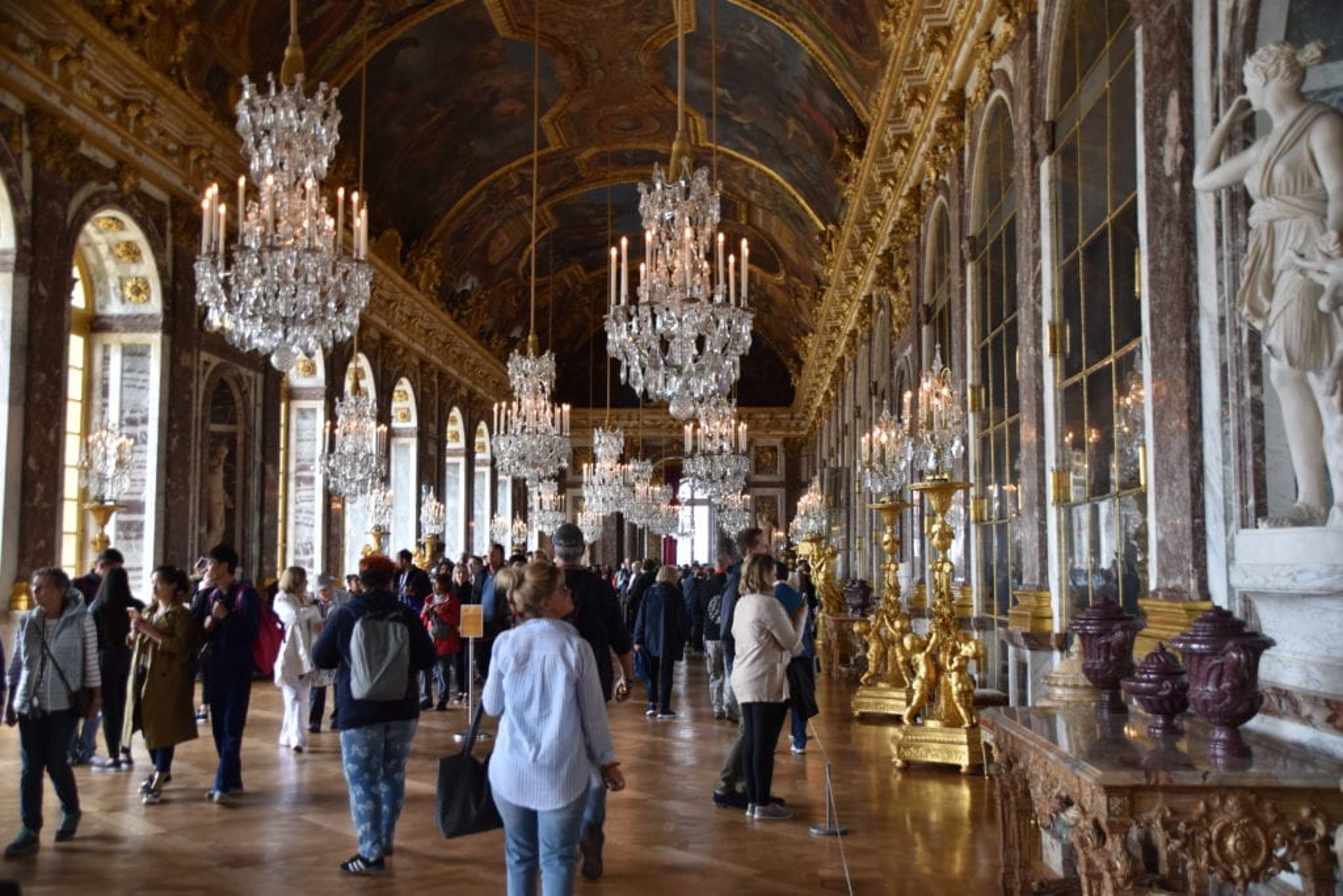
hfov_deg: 57.2
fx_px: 1231
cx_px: 672
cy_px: 448
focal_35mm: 33
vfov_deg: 40.0
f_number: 3.8
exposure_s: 1/50
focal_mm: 22
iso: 200
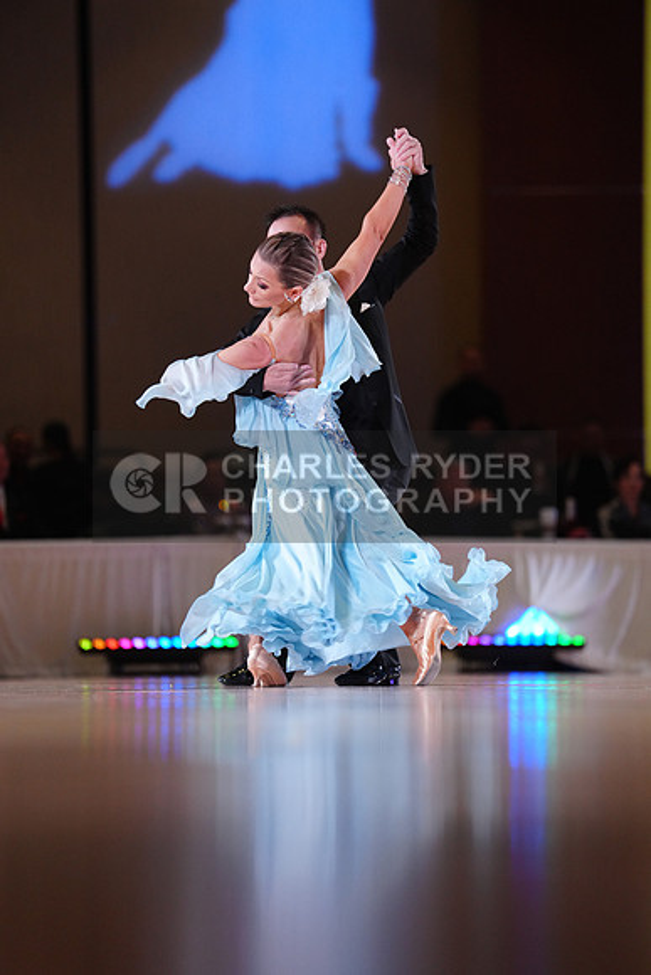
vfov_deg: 10.3
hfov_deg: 6.9
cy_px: 488
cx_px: 326
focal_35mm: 200
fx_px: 5421
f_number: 2.8
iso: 2000
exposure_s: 1/400
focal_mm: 200
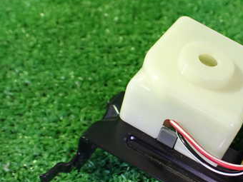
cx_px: 192
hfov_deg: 35.1
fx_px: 372
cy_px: 111
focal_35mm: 53
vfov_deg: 27.5
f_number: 2.3
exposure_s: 1/30
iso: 1250
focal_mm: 5.4
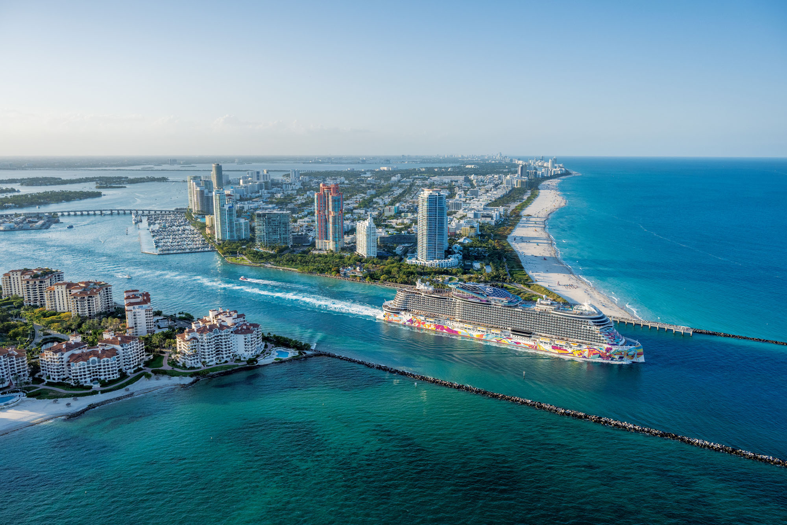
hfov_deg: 73.7
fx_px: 525
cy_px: 262
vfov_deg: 53.1
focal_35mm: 24
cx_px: 394
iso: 500
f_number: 5
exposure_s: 1/1600
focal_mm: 24
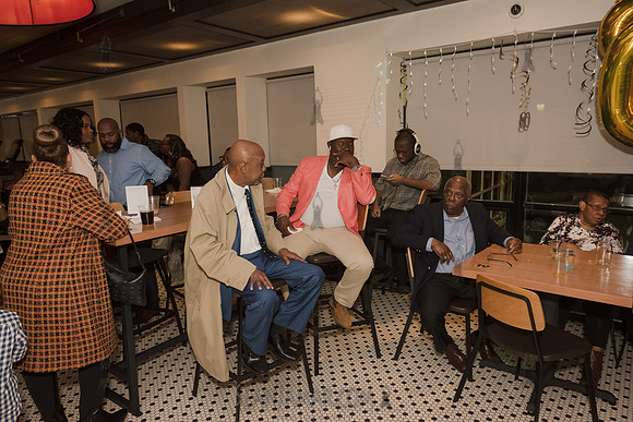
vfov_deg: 53.2
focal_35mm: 24
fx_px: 422
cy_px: 211
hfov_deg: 73.7
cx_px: 316
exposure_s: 1/320
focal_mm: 24
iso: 1250
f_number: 4.5
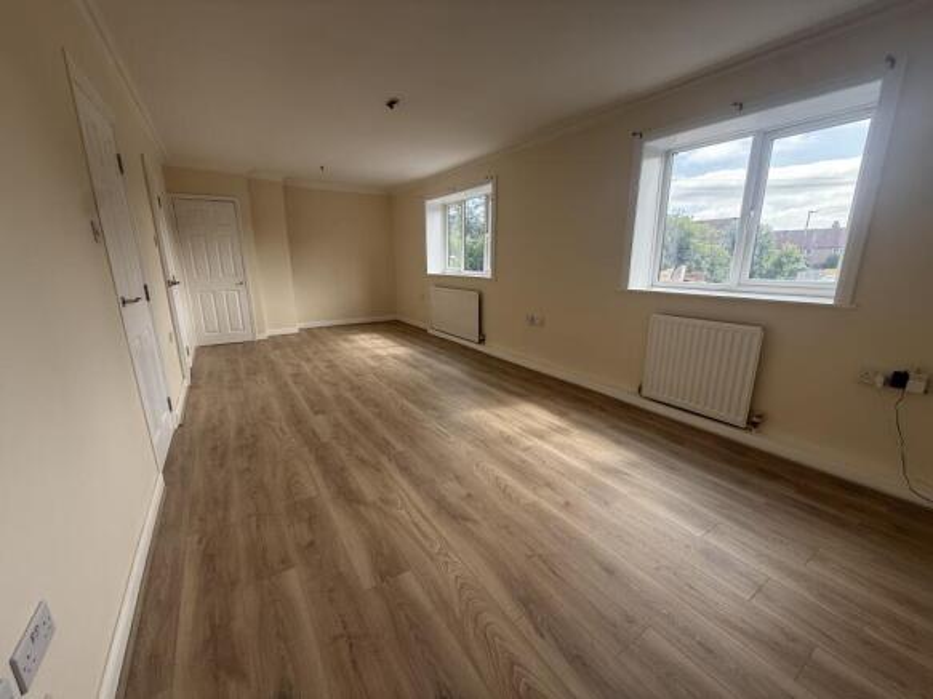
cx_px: 466
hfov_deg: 102.1
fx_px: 377
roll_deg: +0.3
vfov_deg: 85.7
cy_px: 350
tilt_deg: -13.0
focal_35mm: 14
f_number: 2.2
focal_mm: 2.22
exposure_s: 1/217
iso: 64
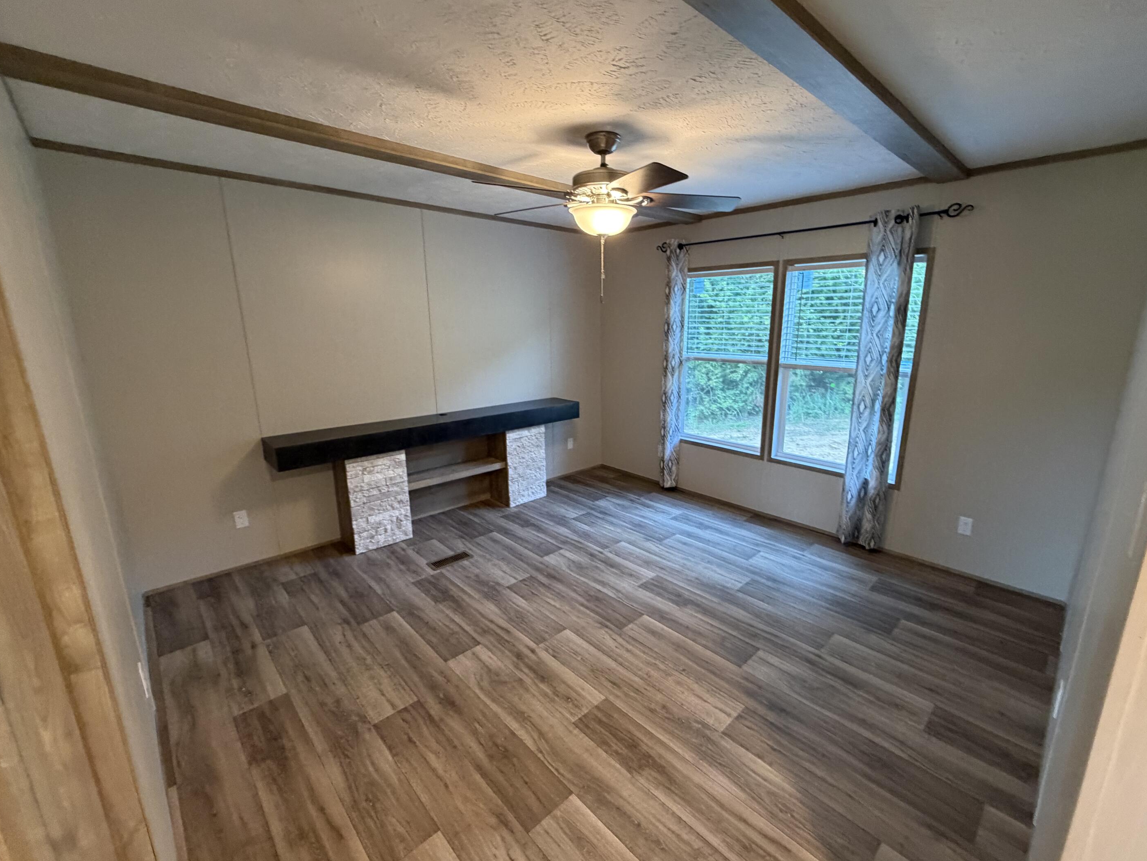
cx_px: 598
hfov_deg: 98.1
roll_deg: +0.2
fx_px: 497
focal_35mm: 15
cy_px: 434
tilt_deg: -9.6
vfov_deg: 81.7
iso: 400
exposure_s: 1/60
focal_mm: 2.22
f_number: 2.2
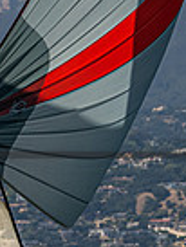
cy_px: 221
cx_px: -341
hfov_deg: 2.2
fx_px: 4821
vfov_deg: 2.9
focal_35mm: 674
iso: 500
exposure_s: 1/3200
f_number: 8
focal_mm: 145
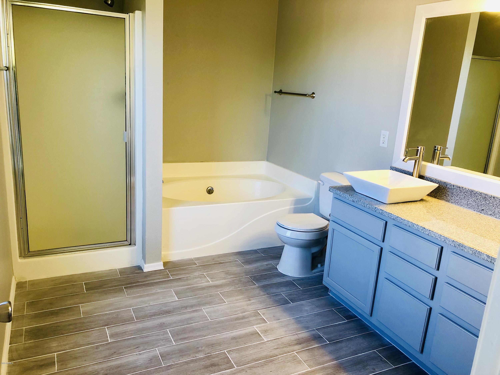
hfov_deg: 63.4
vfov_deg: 49.7
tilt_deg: -15.2
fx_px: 404
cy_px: 188
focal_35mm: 28
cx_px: 250
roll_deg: -3.5
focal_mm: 3.99
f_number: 1.8
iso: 25
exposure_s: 1/40
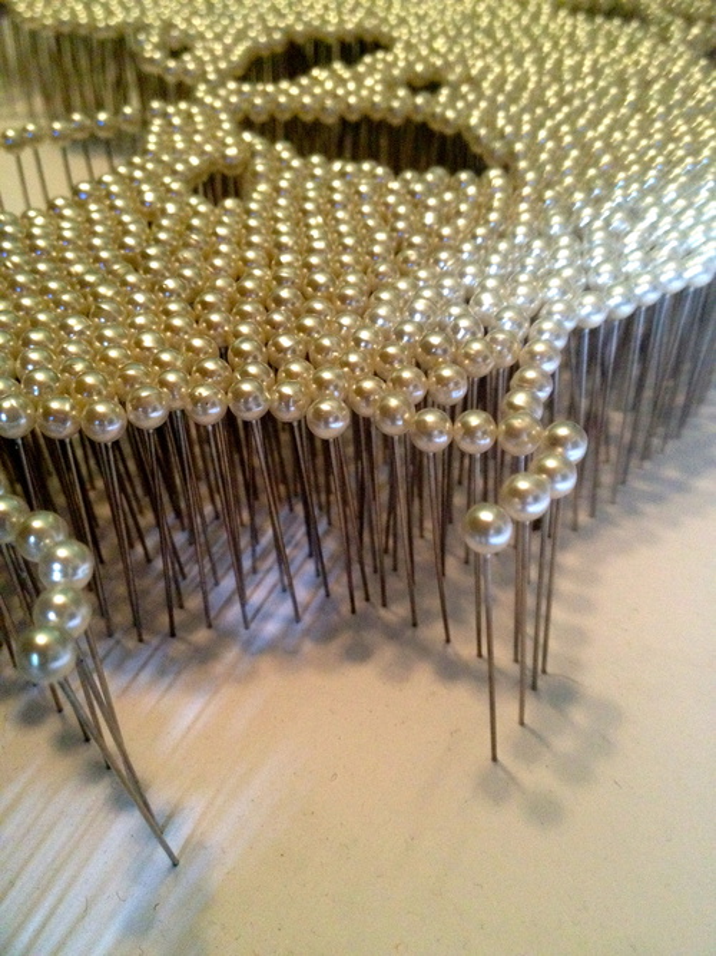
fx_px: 966
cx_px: 358
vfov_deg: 52.6
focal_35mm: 35
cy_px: 478
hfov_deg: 40.7
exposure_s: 1/17
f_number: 2.4
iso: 400
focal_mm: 4.28
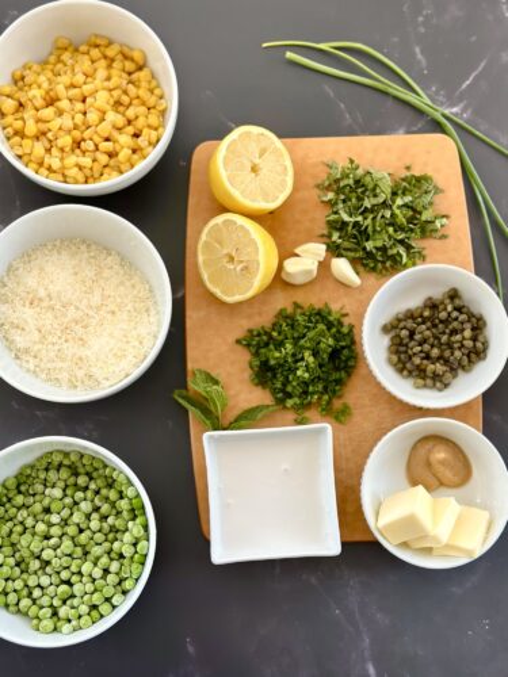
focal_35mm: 48
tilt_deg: -83.9
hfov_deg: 30.3
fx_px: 939
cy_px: 338
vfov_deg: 39.7
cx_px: 254
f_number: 1.78
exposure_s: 1/101
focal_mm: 6.86
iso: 125
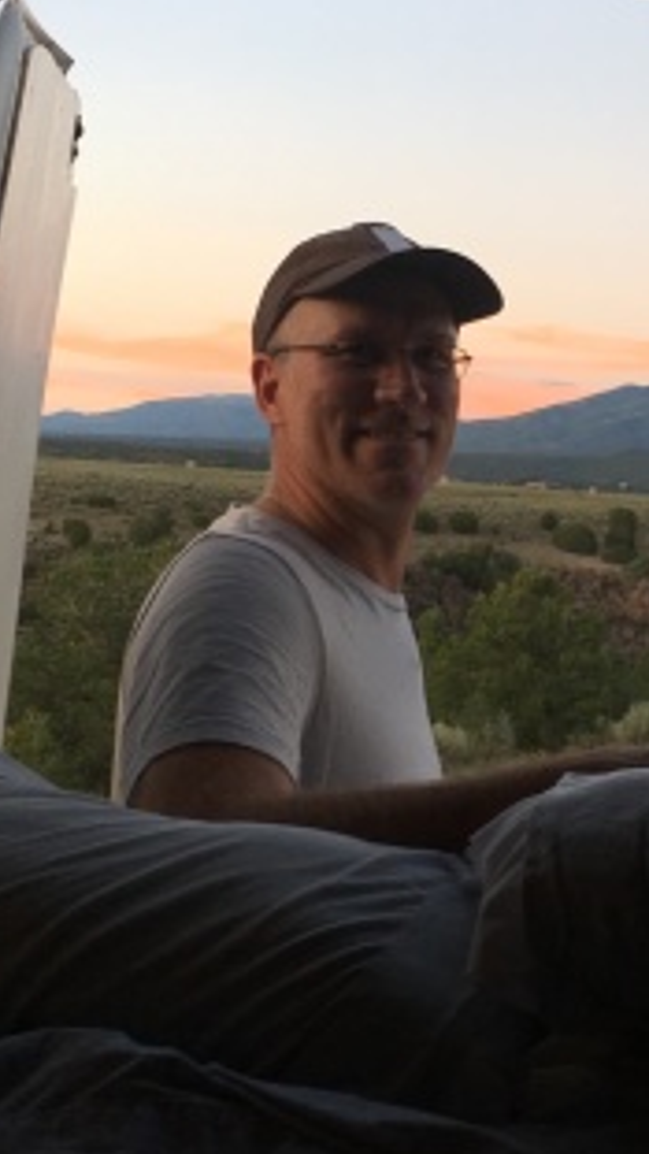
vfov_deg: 32.4
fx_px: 1988
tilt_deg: -0.2
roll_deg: -4.5
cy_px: 586
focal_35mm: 65
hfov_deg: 18.1
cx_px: 634
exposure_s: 1/60
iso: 32
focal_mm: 4.15
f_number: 2.2
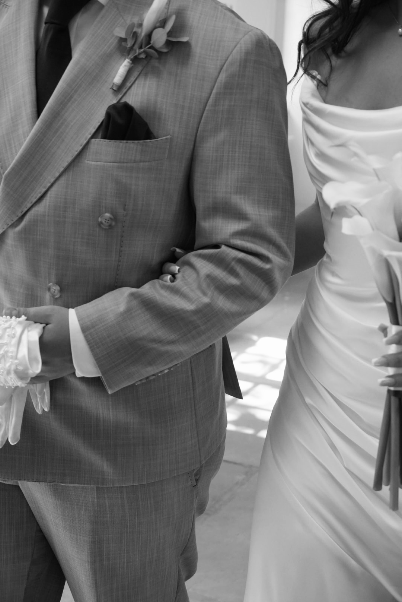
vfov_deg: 32.9
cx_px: 201
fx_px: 1020
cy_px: 301
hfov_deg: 22.3
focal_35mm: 61
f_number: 5
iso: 3200
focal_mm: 41
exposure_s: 1/160
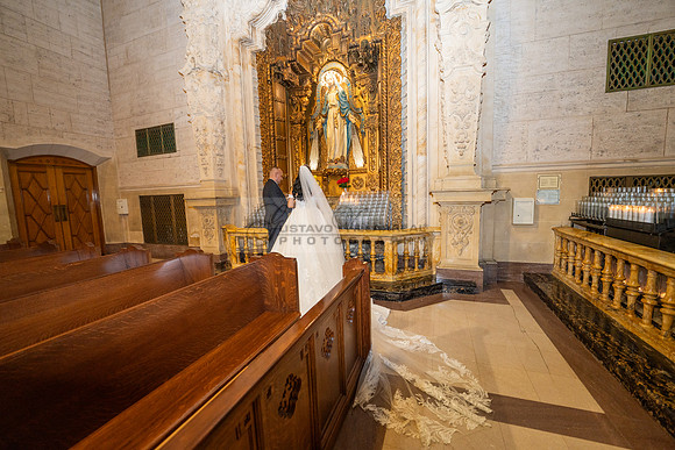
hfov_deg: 104.2
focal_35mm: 14
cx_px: 338
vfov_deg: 81.2
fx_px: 263
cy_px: 225
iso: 800
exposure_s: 1/125
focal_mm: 14
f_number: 2.8
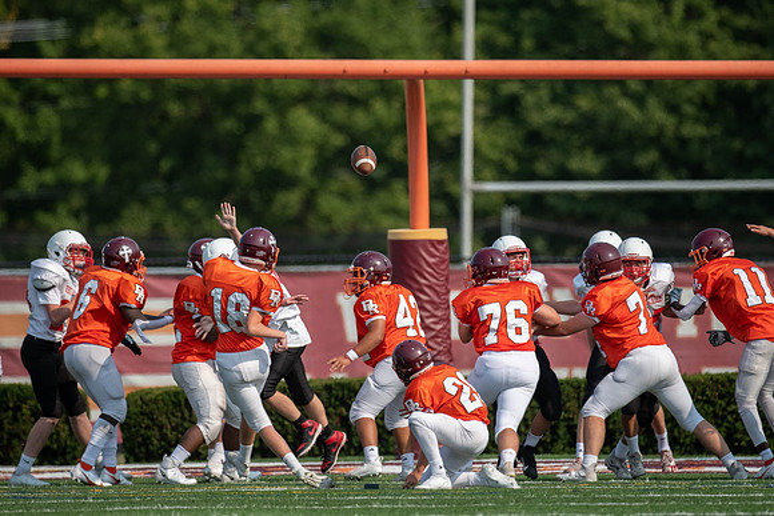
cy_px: 217
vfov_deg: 1.9
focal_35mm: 729
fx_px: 15673
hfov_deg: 2.8
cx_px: 388
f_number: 4
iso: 400
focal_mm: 500
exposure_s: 1/6400
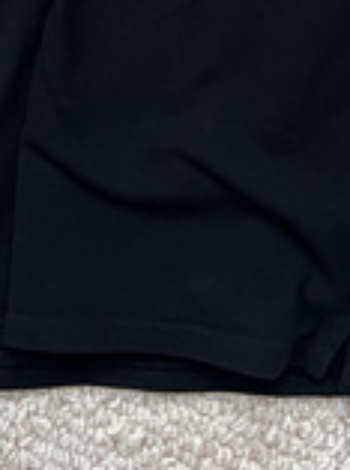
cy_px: -234
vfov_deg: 20.3
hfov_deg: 17.6
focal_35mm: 83
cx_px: 70
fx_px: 1124
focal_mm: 5.7
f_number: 1.5
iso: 200
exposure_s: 1/60
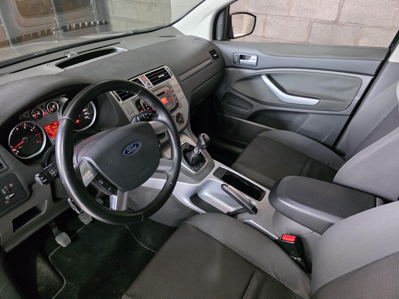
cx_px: 200
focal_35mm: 23
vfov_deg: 58.9
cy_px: 150
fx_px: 265
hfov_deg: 73.9
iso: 2000
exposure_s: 1/100
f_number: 1.7
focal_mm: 6.3
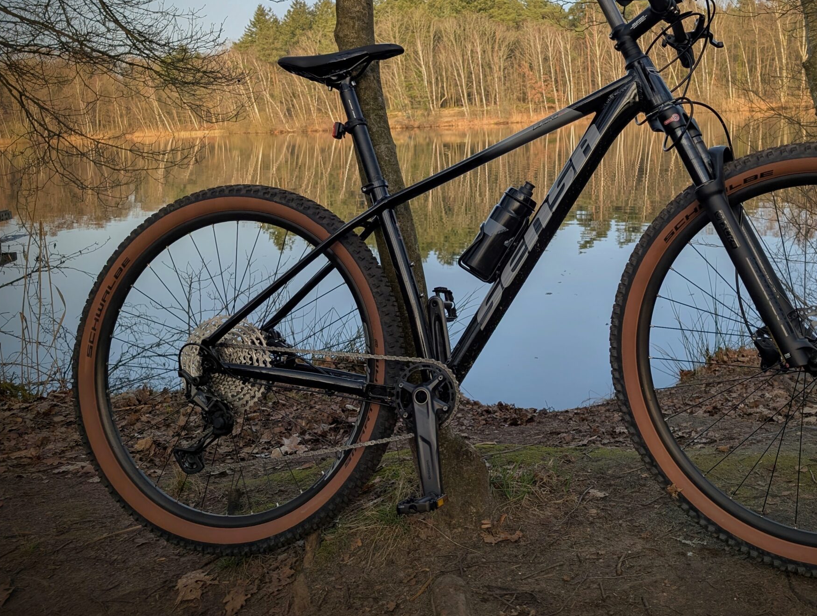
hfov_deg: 52.0
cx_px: 515
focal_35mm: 35
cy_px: 215
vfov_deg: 40.4
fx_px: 827
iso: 22
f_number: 1.68
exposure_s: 1/384
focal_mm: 6.9
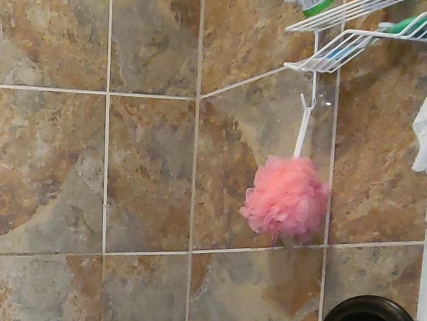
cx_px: -97
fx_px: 580
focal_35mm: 47
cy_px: 377
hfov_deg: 32.6
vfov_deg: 27.5
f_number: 2.2
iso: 500
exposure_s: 1/29
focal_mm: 2.2
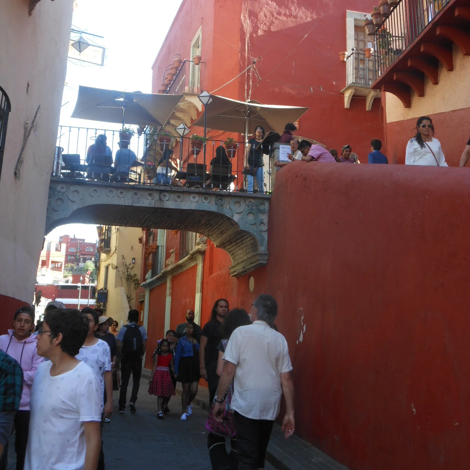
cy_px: 155
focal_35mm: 51
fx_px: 783
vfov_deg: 33.1
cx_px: 234
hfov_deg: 33.4
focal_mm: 7.7
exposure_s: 1/80
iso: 80
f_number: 3.8
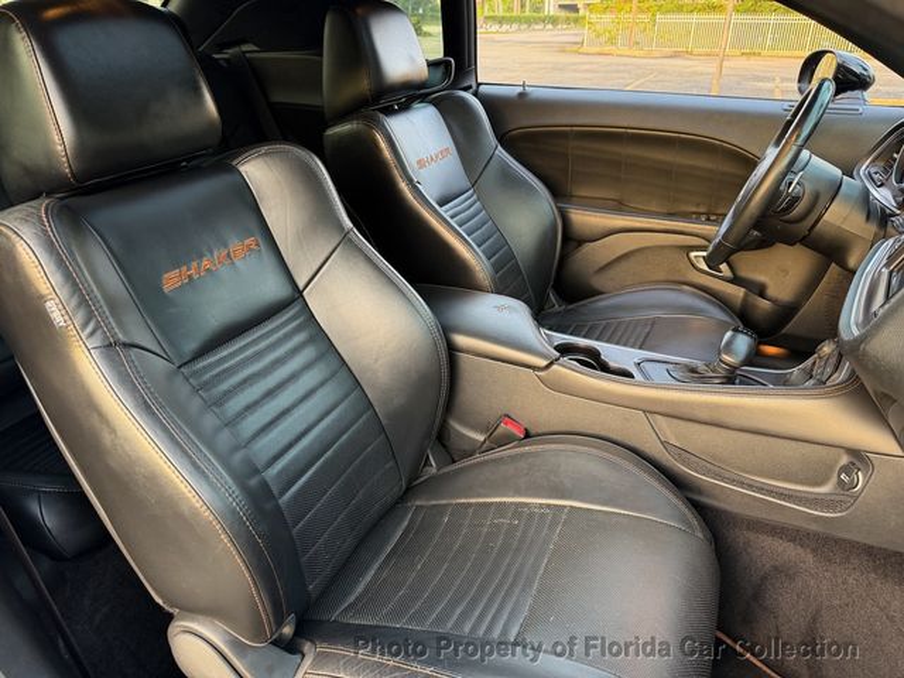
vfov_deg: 56.8
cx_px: 452
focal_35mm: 24
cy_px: 339
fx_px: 627
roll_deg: -0.3
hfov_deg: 71.6
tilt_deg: -26.4
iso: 200
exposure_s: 1/85
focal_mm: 6.76
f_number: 1.78
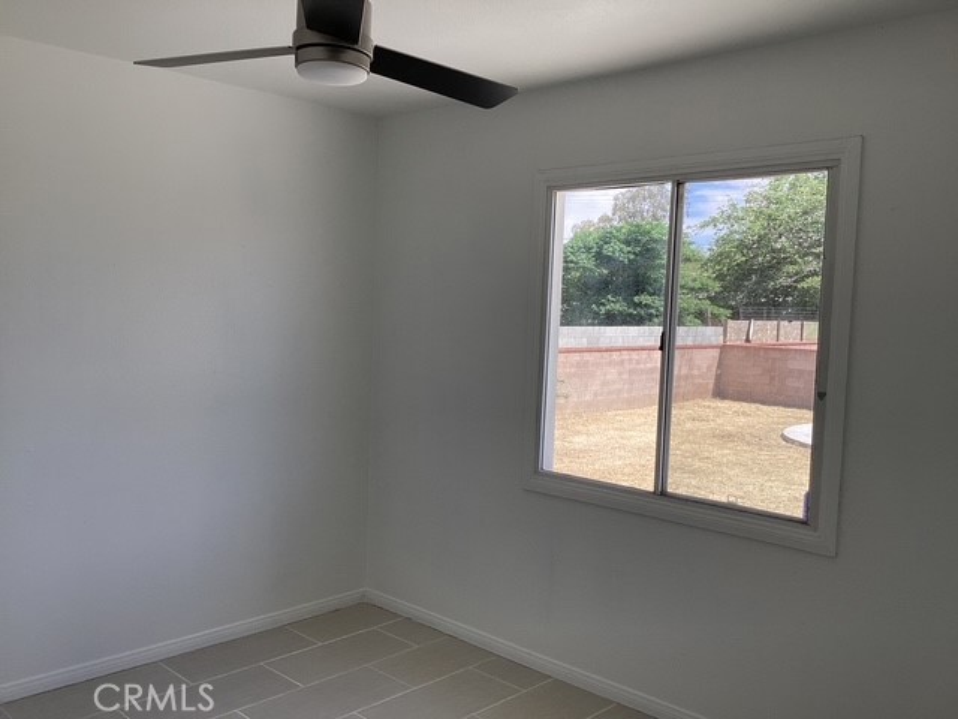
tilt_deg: -3.8
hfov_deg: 58.4
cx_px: 479
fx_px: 858
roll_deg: -2.3
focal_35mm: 31
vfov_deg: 45.4
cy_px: 360
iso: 25
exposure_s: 1/229
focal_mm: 3.3
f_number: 2.4
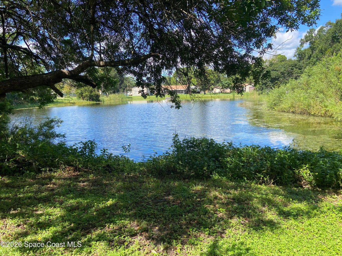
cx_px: 171
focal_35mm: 26
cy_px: 128
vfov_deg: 53.1
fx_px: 257
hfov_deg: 67.3
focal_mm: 4.25
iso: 32
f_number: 1.8
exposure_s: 1/767
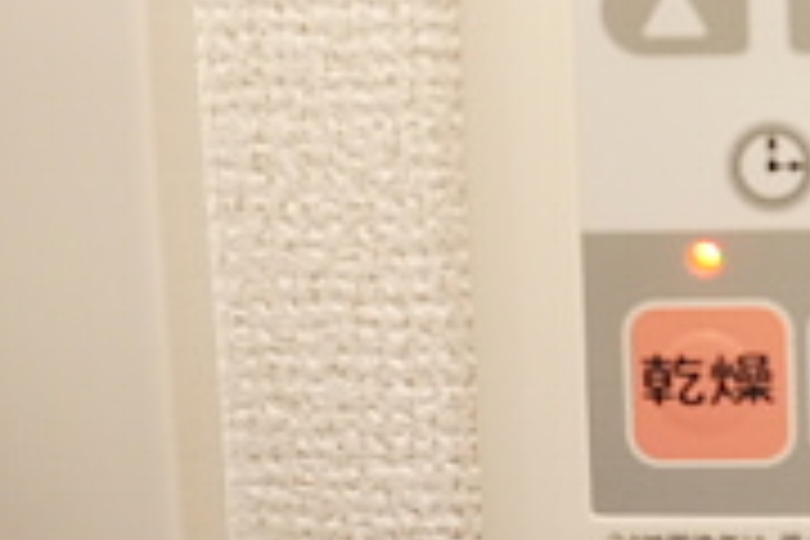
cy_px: 74
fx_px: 1260
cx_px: 920
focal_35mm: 56
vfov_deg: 23.7
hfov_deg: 31.1
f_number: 3.5
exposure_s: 1/160
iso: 3200
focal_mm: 16
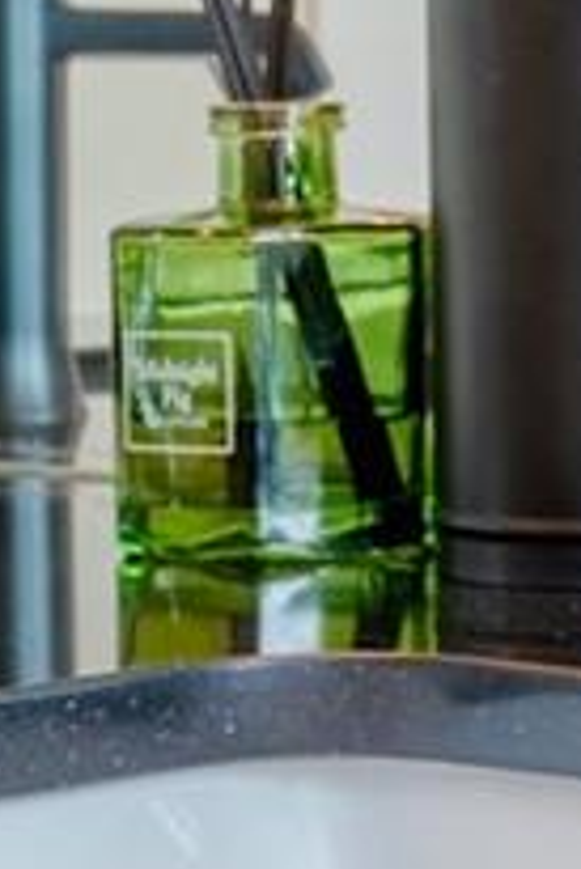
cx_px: 645
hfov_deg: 7.3
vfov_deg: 10.9
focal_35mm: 187
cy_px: 42
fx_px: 4519
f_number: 7.1
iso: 1250
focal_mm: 24
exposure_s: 1/50
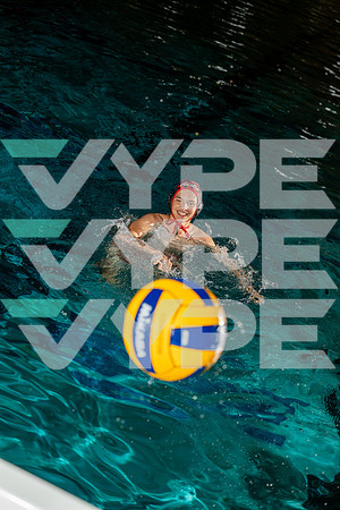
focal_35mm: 70
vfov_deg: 28.8
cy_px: 255
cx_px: 170
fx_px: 992
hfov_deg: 19.5
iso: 100
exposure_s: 1/250
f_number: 4
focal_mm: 70
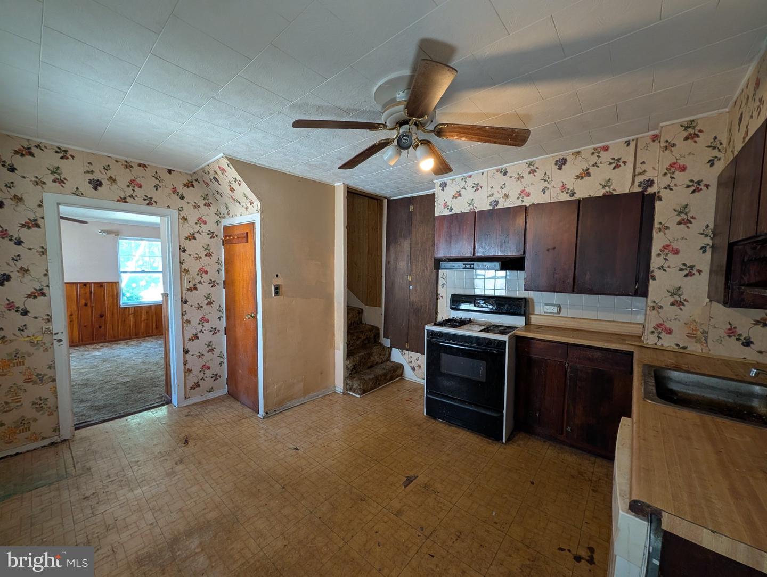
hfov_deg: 110.5
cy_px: 288
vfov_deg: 94.6
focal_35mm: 12
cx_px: 384
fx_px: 266
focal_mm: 2.02
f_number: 1.7
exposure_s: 1/64.3
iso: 165
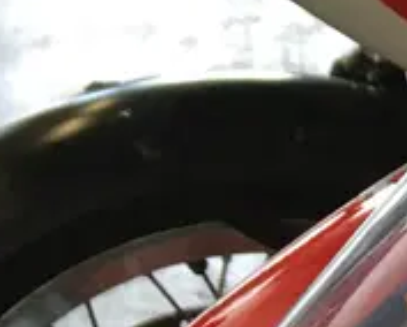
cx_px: 1090
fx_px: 2315
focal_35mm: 192
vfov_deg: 7.6
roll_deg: -10.3
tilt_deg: -34.1
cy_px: 758
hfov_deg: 8.8
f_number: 2.2
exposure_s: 1/33
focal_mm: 4.15
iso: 40
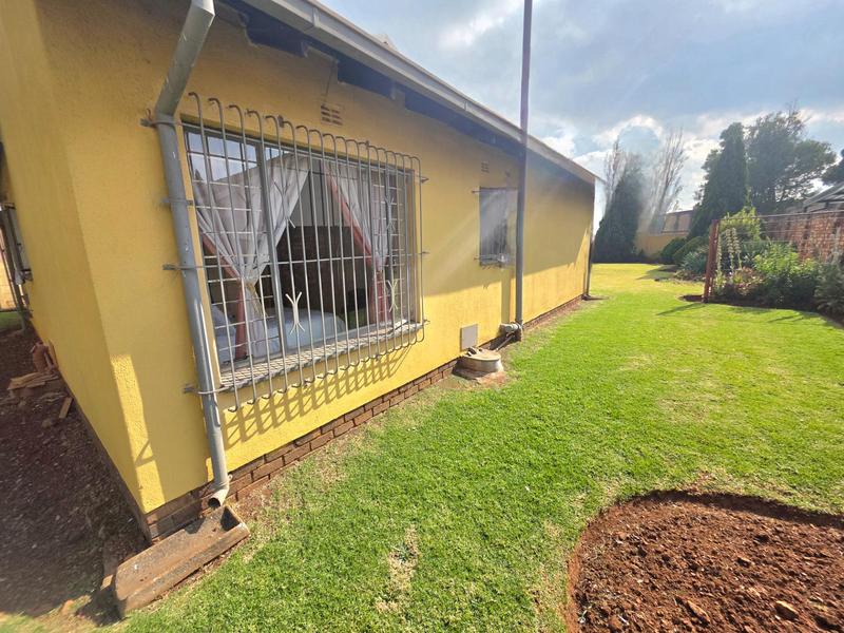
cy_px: 316
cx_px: 422
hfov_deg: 106.2
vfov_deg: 89.9
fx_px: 317
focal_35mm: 13
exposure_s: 1/2000
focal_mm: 2.2
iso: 50
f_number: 1.9
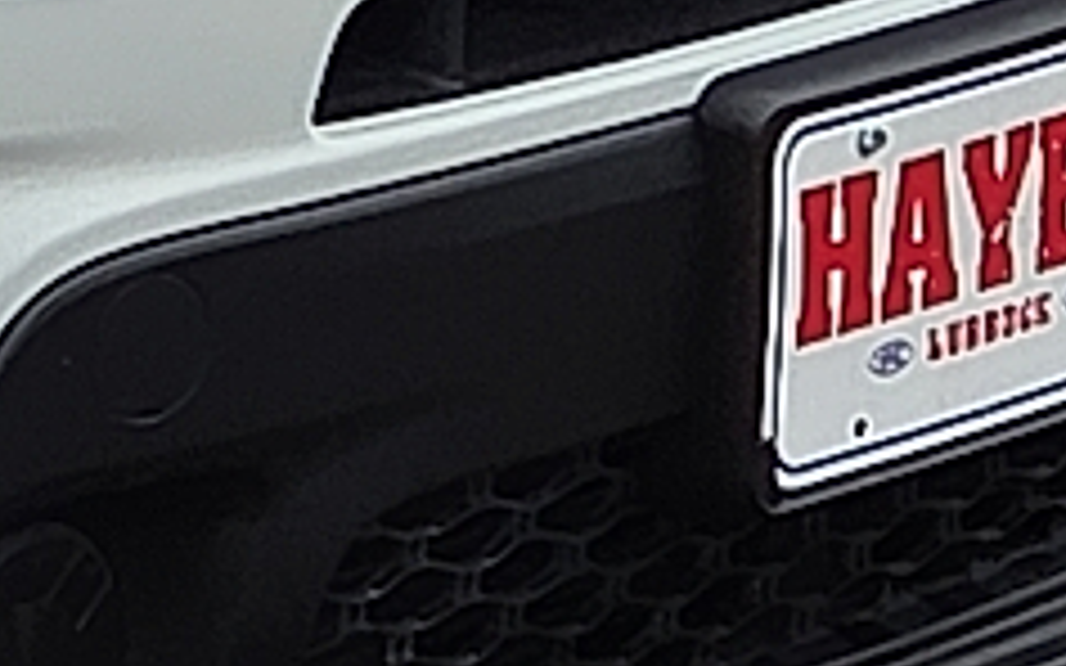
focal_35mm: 315
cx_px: -1714
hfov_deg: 6.3
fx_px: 9149
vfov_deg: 4.1
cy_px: -711
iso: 76
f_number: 1.8
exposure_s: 1/2500
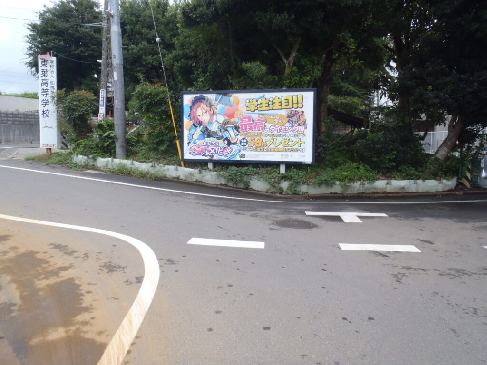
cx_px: 244
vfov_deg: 49.7
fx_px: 394
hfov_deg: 63.4
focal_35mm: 28
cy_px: 182
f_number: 3.9
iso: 80
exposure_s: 1/125
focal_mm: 5
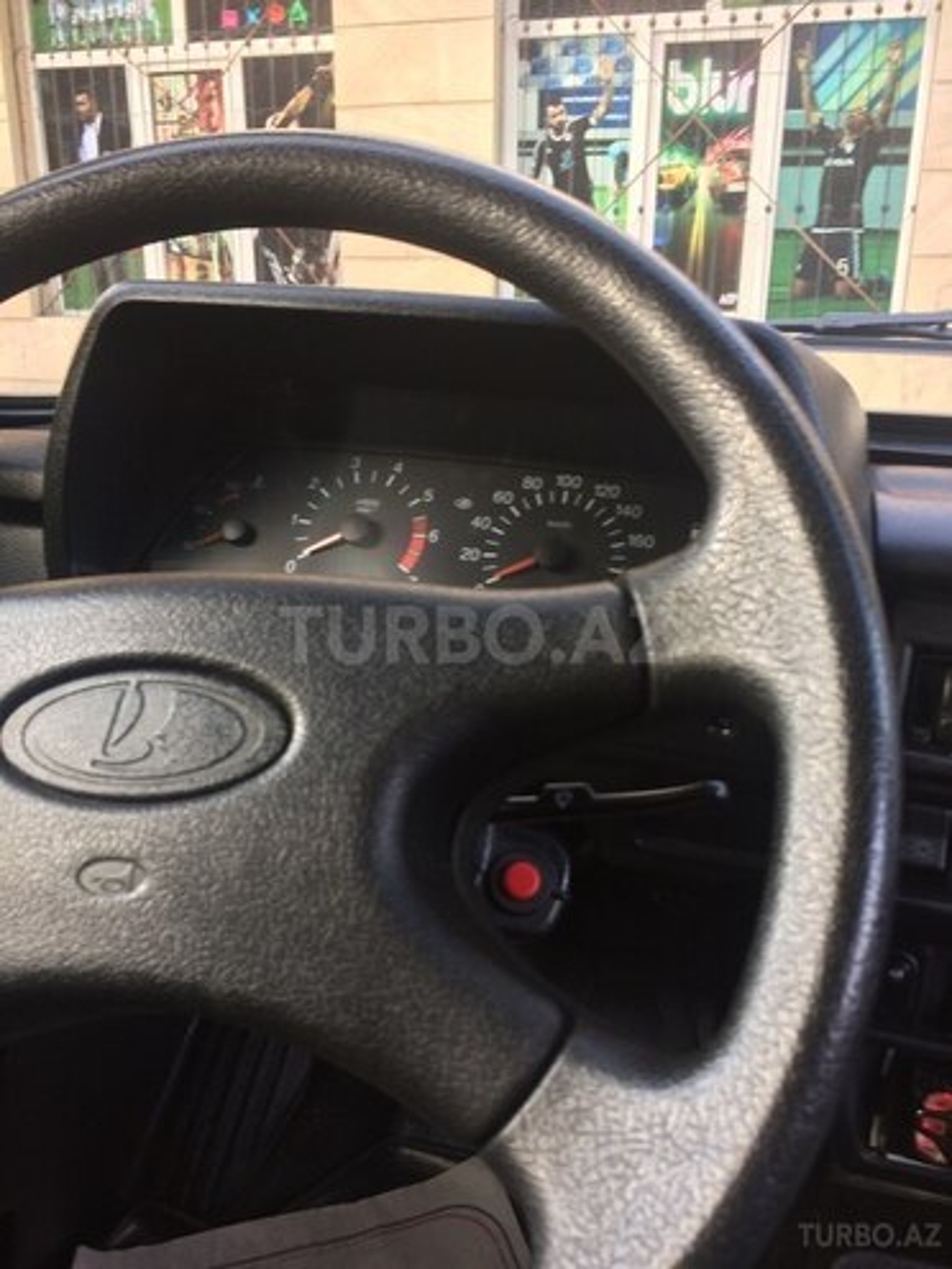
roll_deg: -1.5
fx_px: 1063
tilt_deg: -21.8
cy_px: 634
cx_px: 476
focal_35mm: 29
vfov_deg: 61.7
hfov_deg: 48.2
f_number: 2.2
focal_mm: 4.15
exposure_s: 1/50
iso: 40
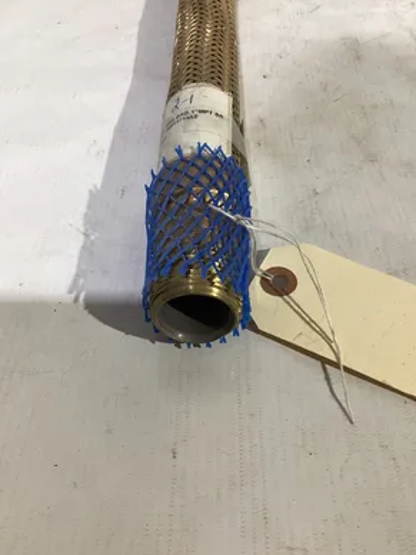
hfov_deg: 44.2
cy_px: 282
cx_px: 203
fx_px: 513
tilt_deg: -48.8
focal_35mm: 32
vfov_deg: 56.8
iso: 200
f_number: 2.4
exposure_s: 1/50
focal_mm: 3.3
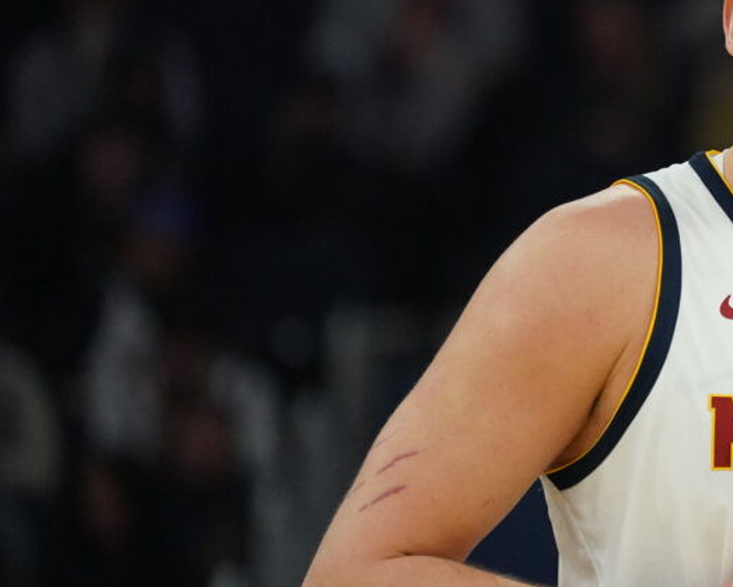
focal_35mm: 861
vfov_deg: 1.8
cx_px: 833
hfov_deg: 2.2
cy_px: 238
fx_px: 18689
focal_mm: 400
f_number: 5.6
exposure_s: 1/1600
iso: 8000
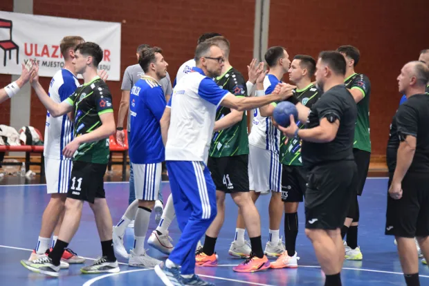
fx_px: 1609
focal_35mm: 135
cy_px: 143
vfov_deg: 10.2
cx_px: 214
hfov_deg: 15.2
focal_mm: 135
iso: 4000
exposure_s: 1/1600
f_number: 2.8
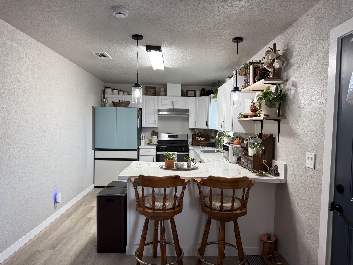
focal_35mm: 24
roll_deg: -1.1
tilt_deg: -2.6
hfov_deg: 71.6
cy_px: 132
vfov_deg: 56.8
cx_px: 176
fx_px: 245
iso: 125
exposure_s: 1/120
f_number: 1.78
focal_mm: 6.76
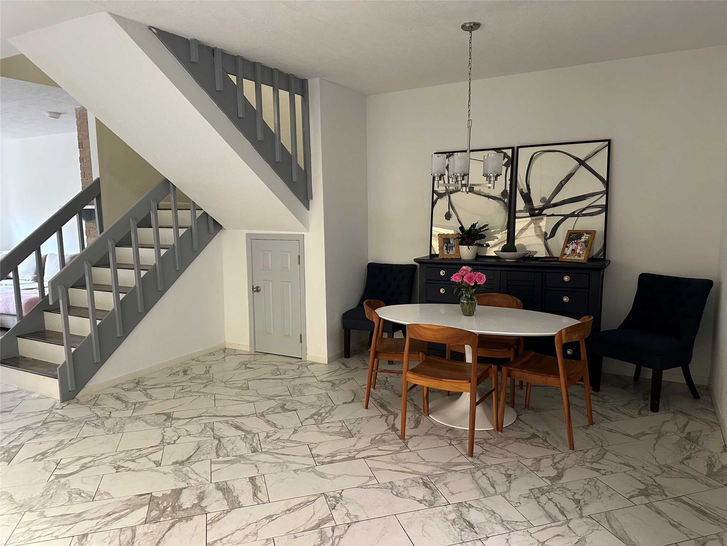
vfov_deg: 56.8
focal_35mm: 24
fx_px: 504
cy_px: 273
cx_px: 364
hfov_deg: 71.6
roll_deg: +0.8
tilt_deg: -8.2
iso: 400
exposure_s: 1/60
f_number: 1.78
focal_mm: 6.86
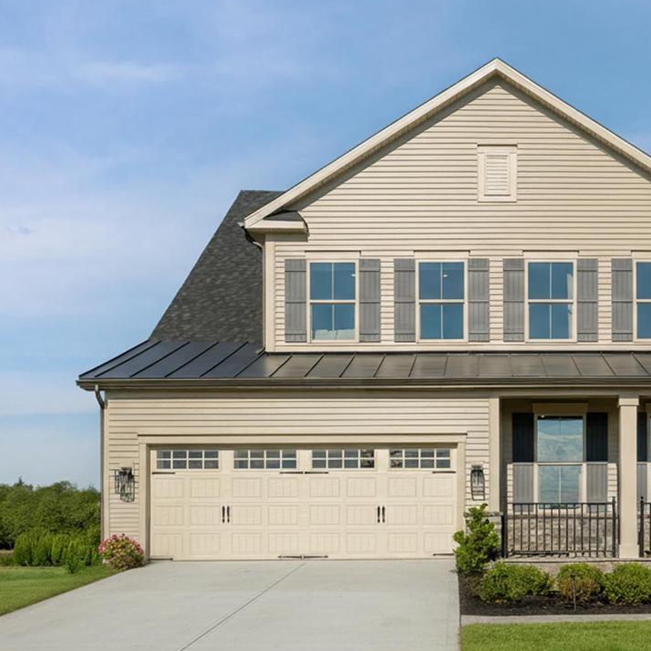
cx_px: 496
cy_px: 285
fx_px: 1128
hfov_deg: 31.6
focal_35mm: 53
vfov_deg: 32.2
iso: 64
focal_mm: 31
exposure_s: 1/200
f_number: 8
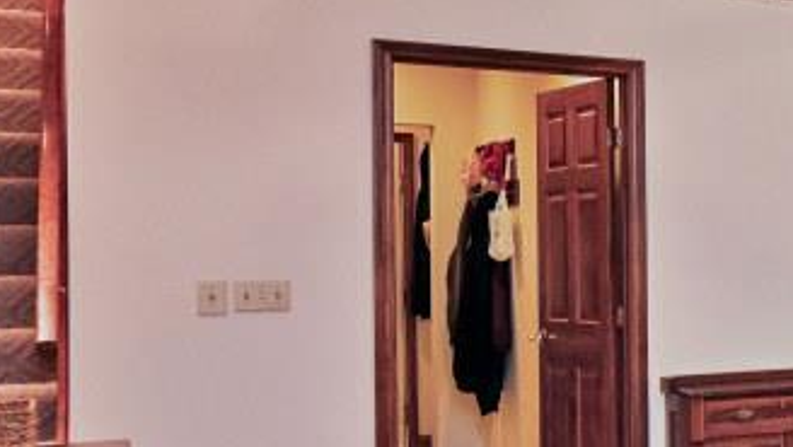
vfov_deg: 18.0
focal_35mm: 67
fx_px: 1410
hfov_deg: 22.1
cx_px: 1356
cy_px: 271
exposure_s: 1/60
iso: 500
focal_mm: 14
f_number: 4
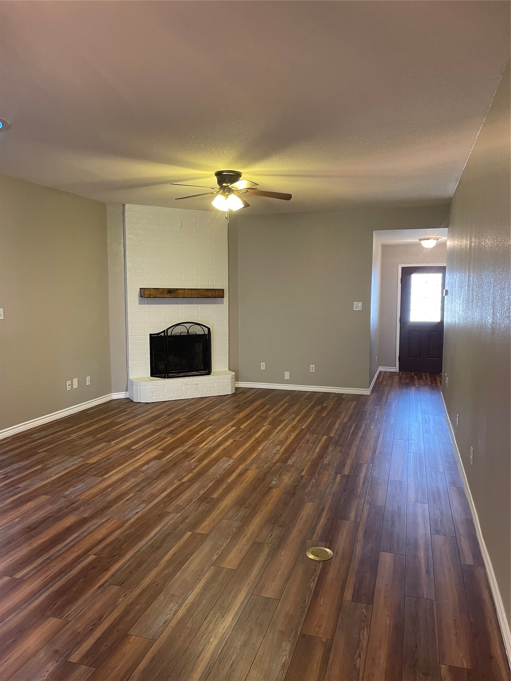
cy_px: 340
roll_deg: +0.8
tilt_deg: -5.7
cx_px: 256
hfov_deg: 53.1
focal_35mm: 26
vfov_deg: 67.3
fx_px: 512
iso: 400
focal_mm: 5.1
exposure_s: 1/60
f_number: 1.6
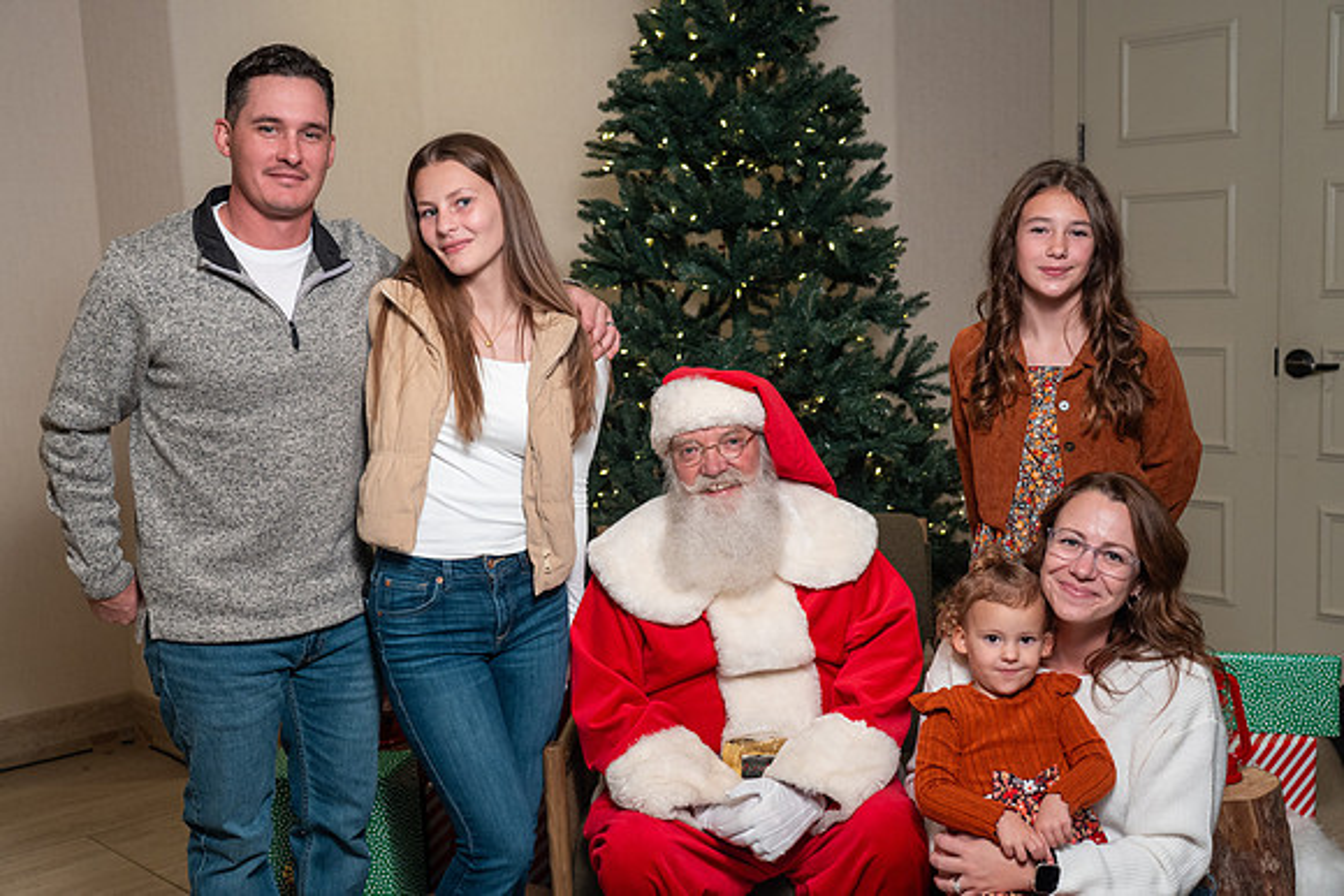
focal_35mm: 42
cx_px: 672
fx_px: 1568
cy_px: 448
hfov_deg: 46.4
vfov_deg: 31.9
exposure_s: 1/200
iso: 1600
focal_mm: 42
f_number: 4
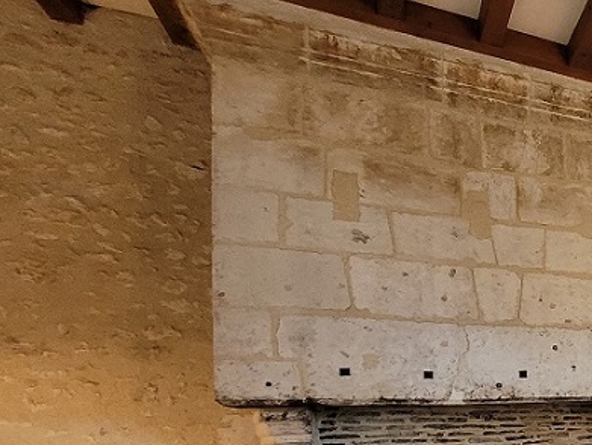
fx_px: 616
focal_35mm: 36
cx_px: 812
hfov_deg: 33.2
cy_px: 415
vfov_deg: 36.7
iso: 250
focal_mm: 1.74
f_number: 2.2
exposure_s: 1/50
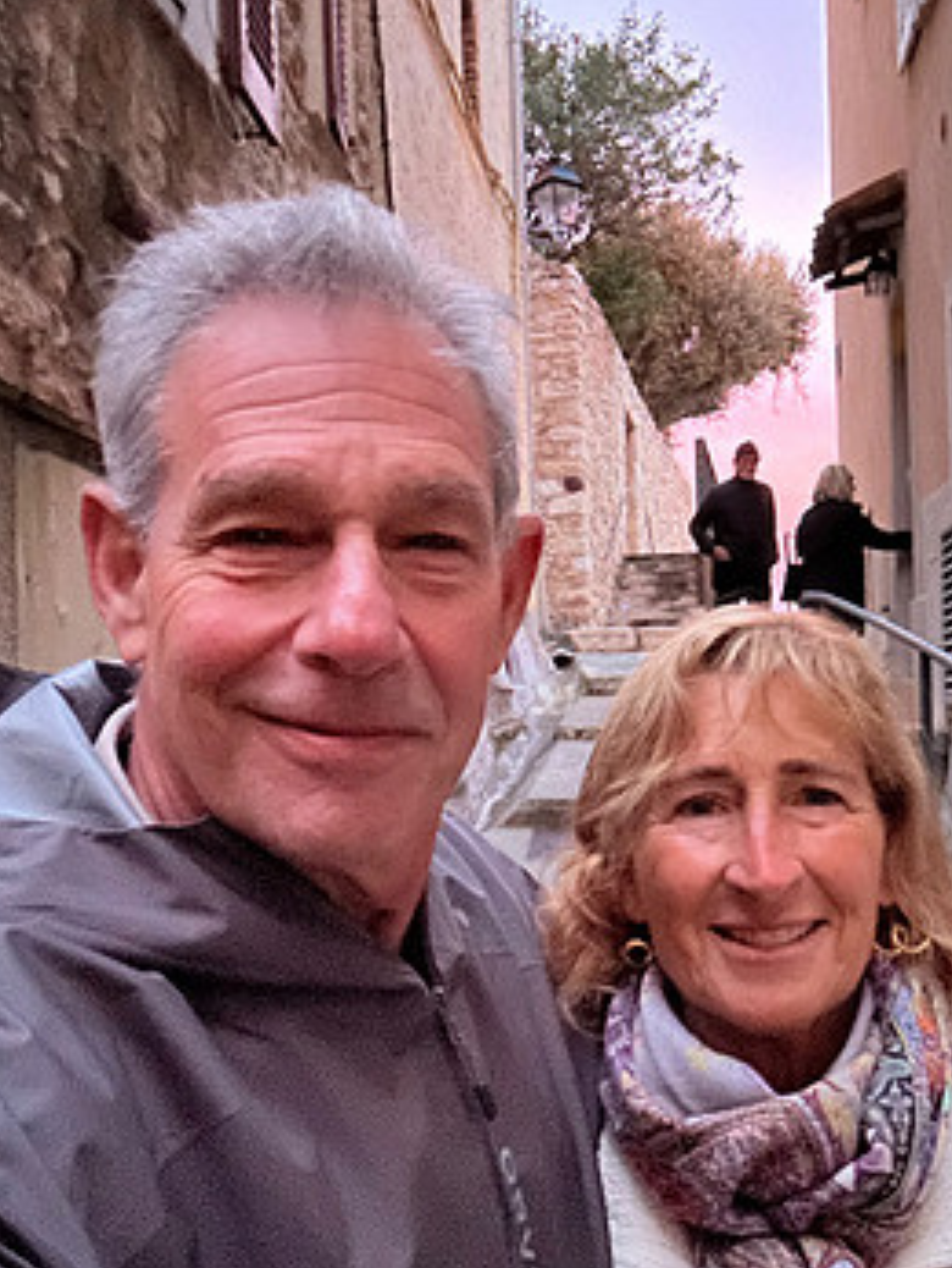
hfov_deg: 36.7
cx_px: 579
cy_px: 693
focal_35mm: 39
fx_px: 1428
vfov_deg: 47.8
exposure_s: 1/14
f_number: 1.9
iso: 1600
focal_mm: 2.69
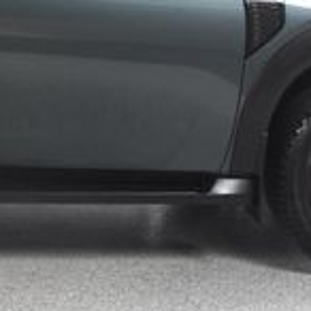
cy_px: -26
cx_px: -72
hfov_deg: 15.0
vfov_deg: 15.2
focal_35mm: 112
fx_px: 1138
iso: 100
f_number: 6.3
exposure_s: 1/160
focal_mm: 20
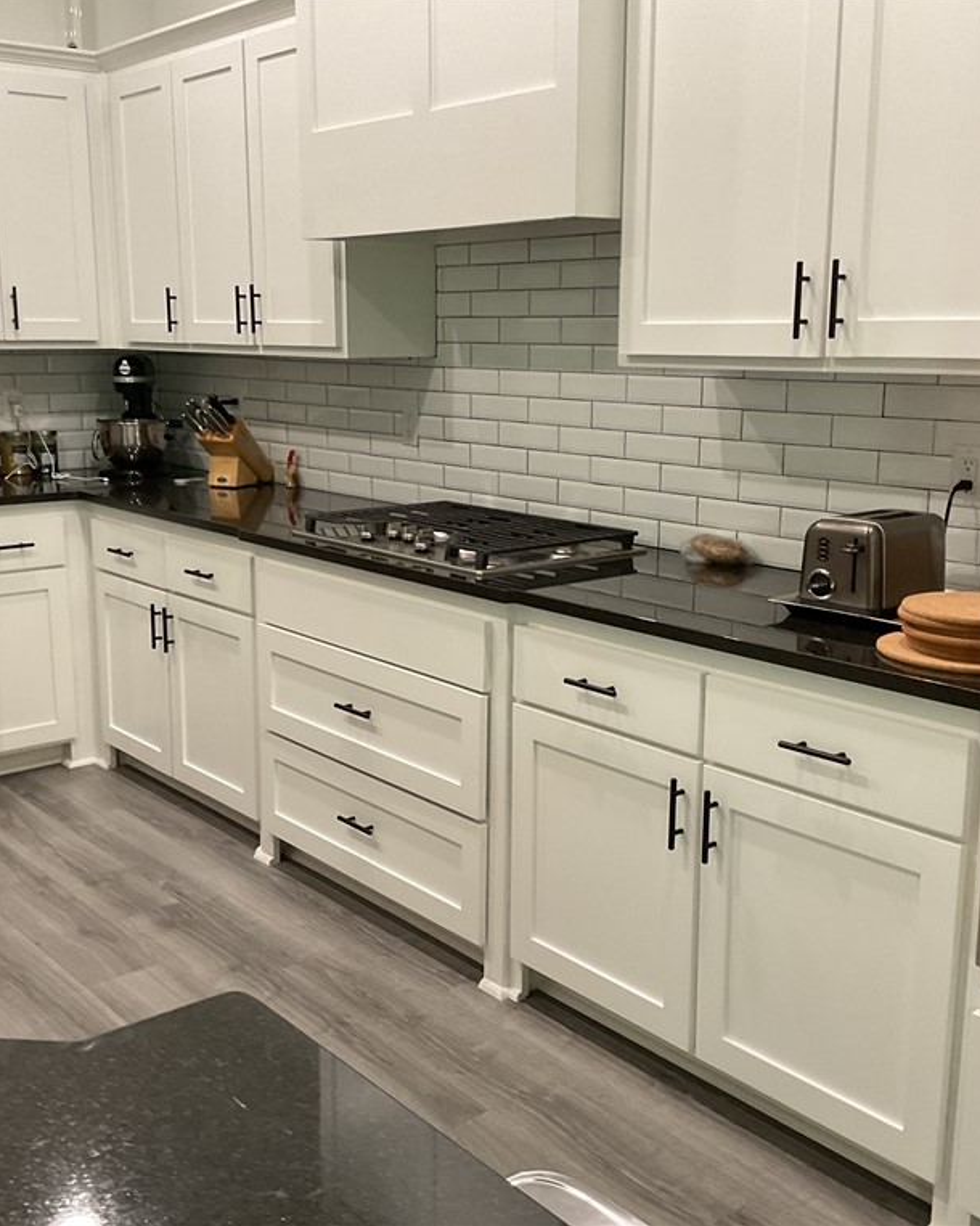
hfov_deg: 39.1
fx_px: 1378
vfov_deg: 47.9
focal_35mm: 38
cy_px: 611
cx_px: 459
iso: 125
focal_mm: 3
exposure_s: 1/60
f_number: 1.8
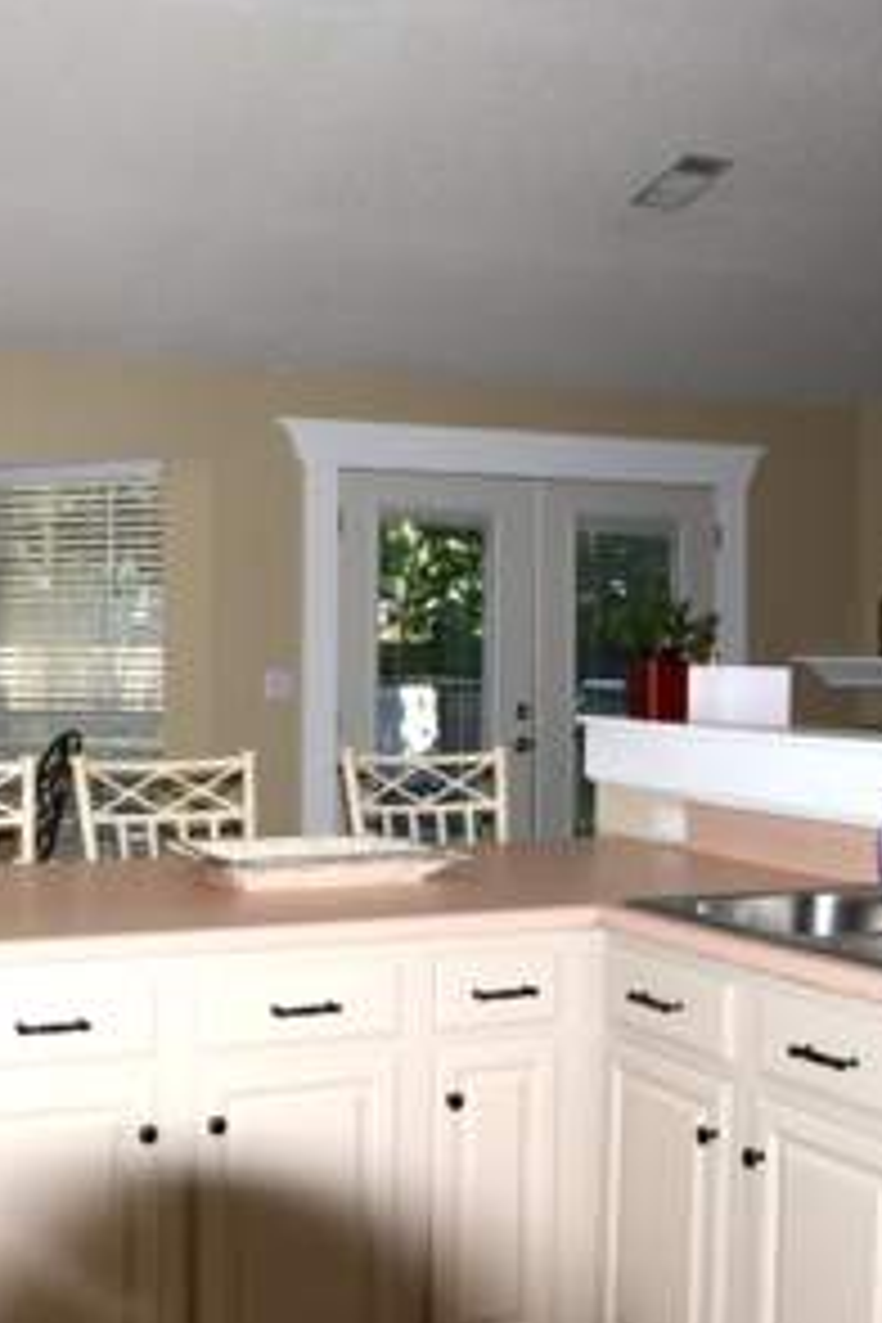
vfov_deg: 44.5
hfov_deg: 29.9
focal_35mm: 44
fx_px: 1617
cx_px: 194
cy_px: 632
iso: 100
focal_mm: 18
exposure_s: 1/250
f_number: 3.5
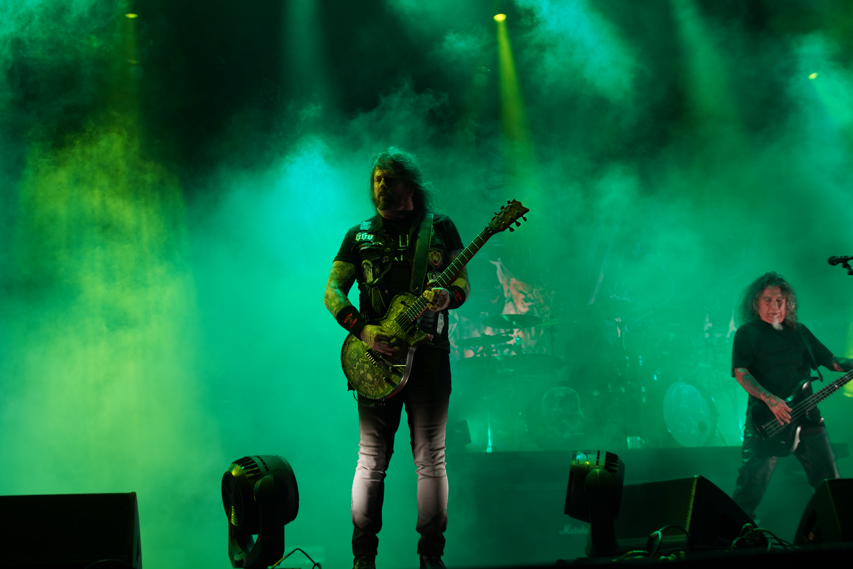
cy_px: 284
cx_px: 426
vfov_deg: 28.1
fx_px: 1137
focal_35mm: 48
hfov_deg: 41.1
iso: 250
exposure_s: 1/100
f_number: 4
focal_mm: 48
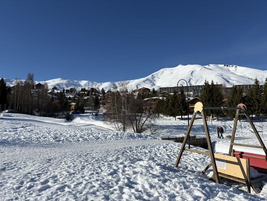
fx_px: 201
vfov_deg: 53.1
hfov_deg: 67.3
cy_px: 100
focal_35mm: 26
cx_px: 134
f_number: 1.6
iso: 50
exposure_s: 1/8850
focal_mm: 5.96
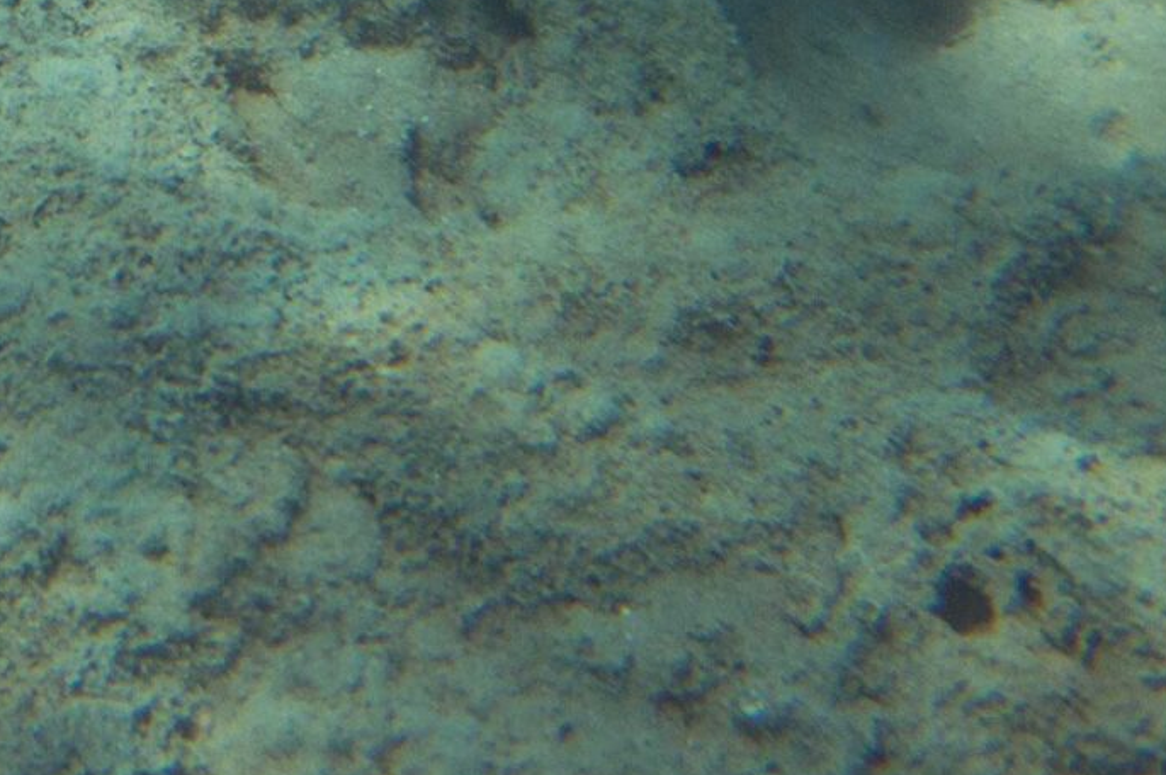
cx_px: -578
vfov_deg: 6.8
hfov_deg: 10.2
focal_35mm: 196
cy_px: -615
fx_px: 6338
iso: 640
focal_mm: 35
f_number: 4.5
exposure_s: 1/1250
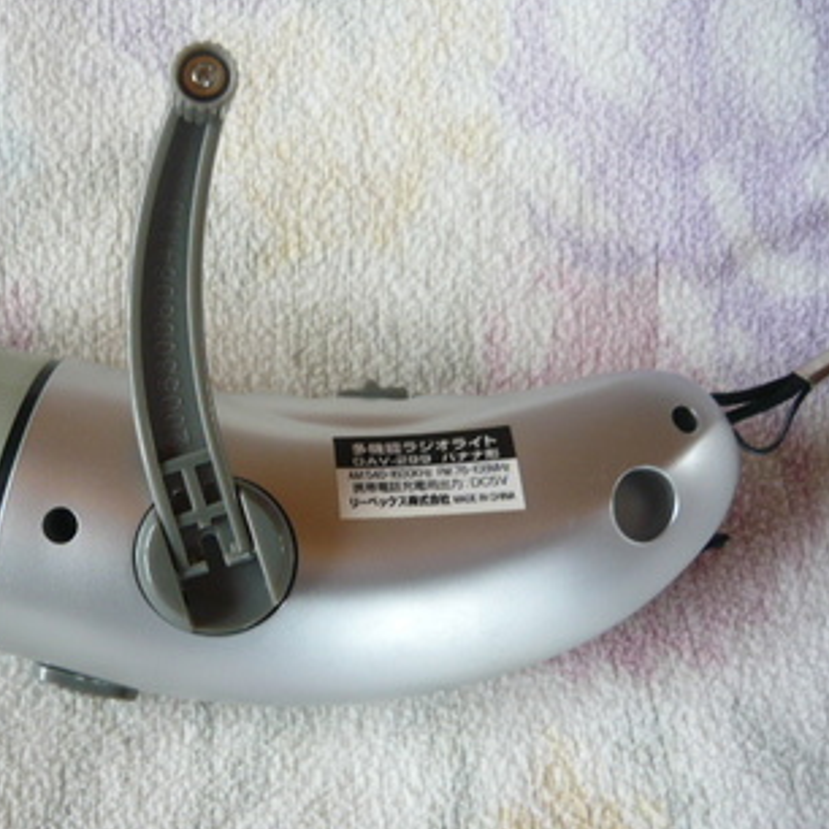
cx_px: 271
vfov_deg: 41.9
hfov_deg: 41.3
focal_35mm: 40
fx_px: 1084
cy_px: 410
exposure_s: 1/30
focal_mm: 5.5
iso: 125
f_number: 2.8
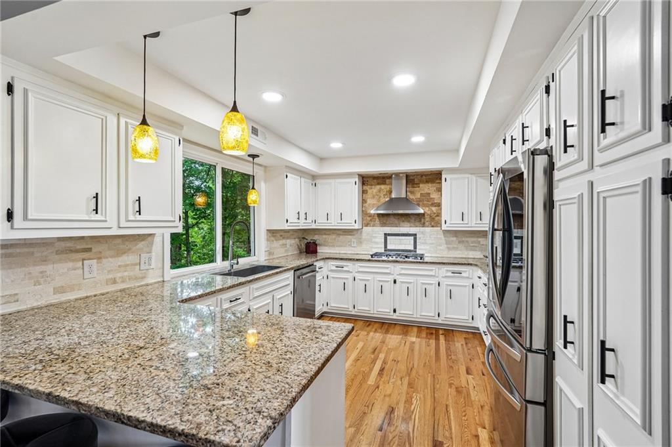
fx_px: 298
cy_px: 224
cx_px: 336
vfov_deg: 73.7
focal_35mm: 16
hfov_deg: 96.8
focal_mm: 16
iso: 800
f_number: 8
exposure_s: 1/25
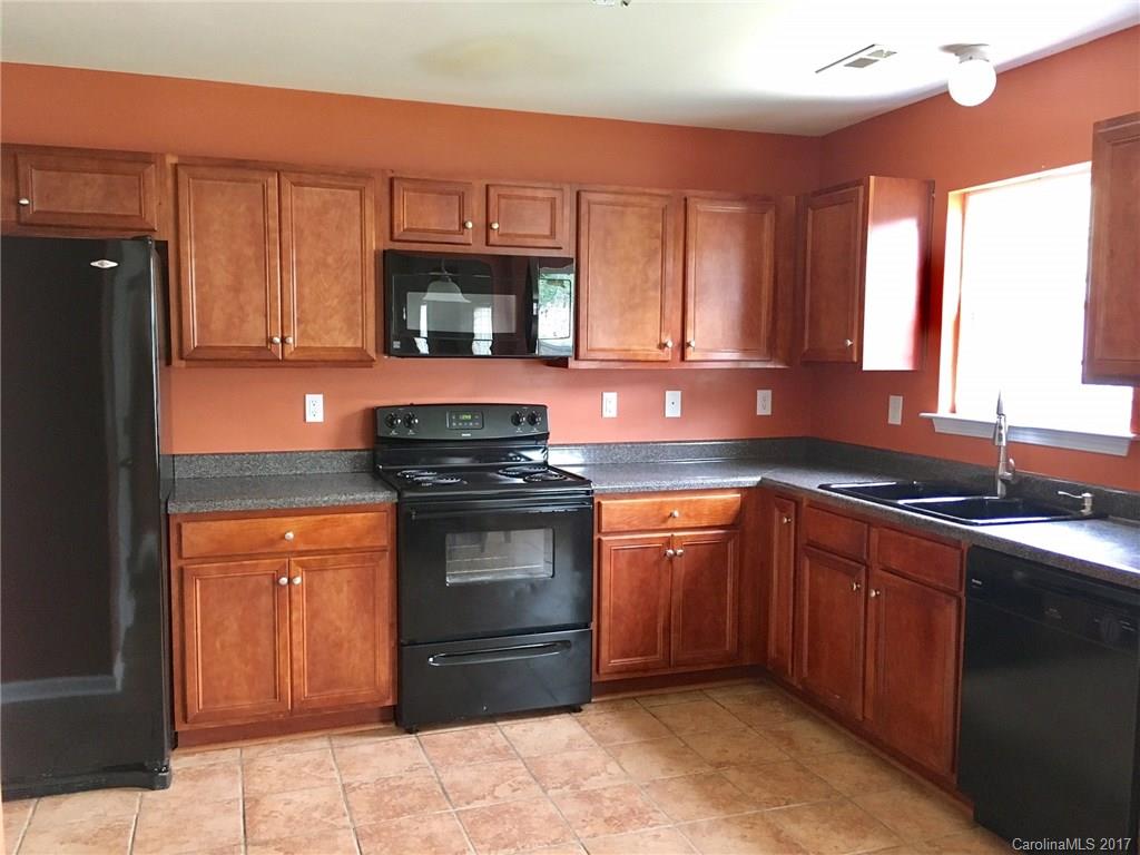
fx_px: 955
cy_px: 428
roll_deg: -1.0
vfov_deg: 48.2
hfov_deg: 61.7
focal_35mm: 29
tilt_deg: -5.1
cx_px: 570
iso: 160
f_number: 2.2
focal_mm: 4.15
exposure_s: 1/30
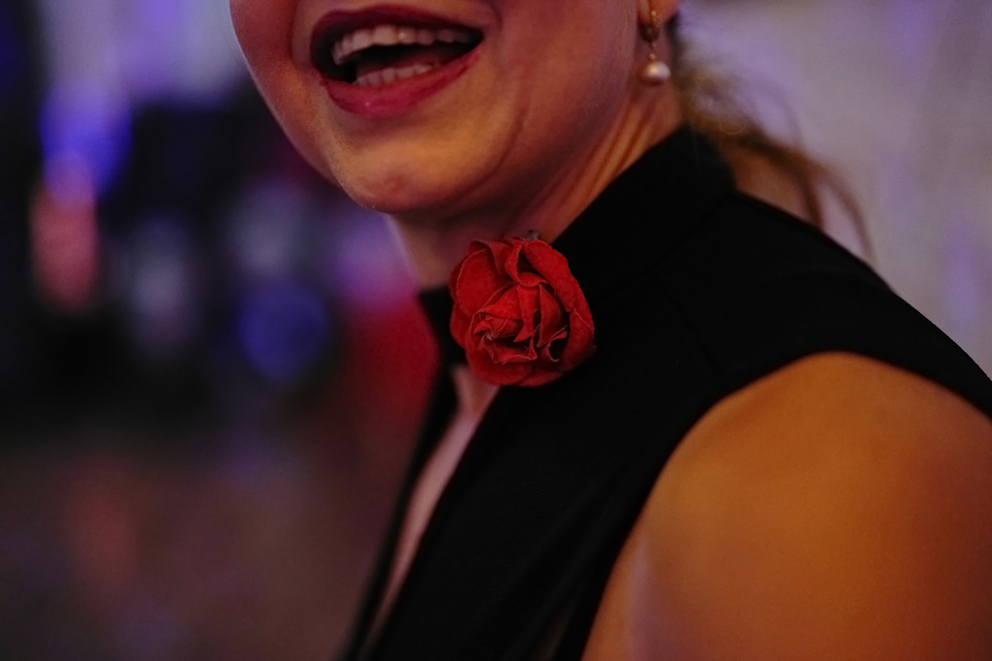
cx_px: 496
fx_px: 1377
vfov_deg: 27.0
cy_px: 330
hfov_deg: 39.6
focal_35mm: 50
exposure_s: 1/160
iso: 2000
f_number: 1.2
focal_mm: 50
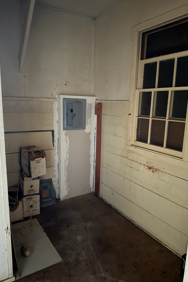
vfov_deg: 69.4
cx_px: 98
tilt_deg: -12.1
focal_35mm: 26
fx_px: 204
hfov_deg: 49.5
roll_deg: -2.4
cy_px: 145
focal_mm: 6.76
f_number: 1.78
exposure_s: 1/9
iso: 2000
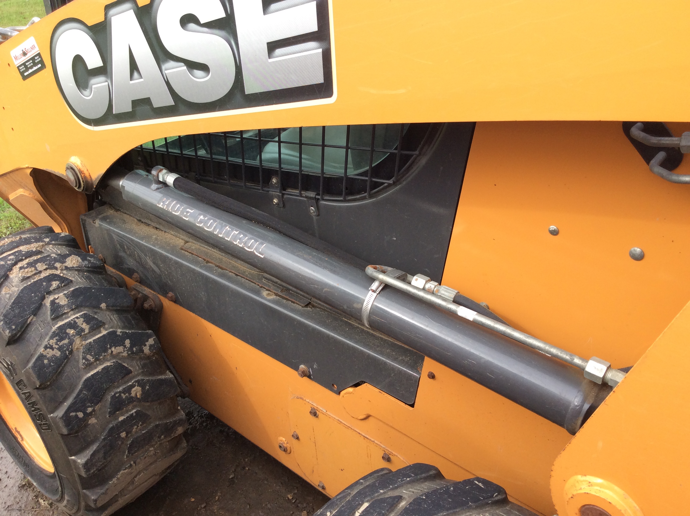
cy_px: 258
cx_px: 345
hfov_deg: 56.9
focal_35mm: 32
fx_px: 637
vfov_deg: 44.1
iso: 32
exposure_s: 1/242
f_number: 2.4
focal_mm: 3.3
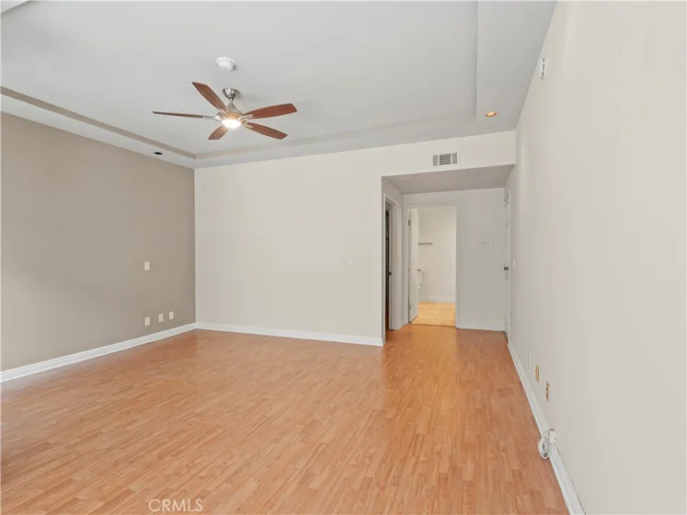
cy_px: 258
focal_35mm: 16
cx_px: 344
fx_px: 317
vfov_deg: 78.1
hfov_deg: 94.5
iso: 200
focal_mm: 8
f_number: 8
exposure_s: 1/2
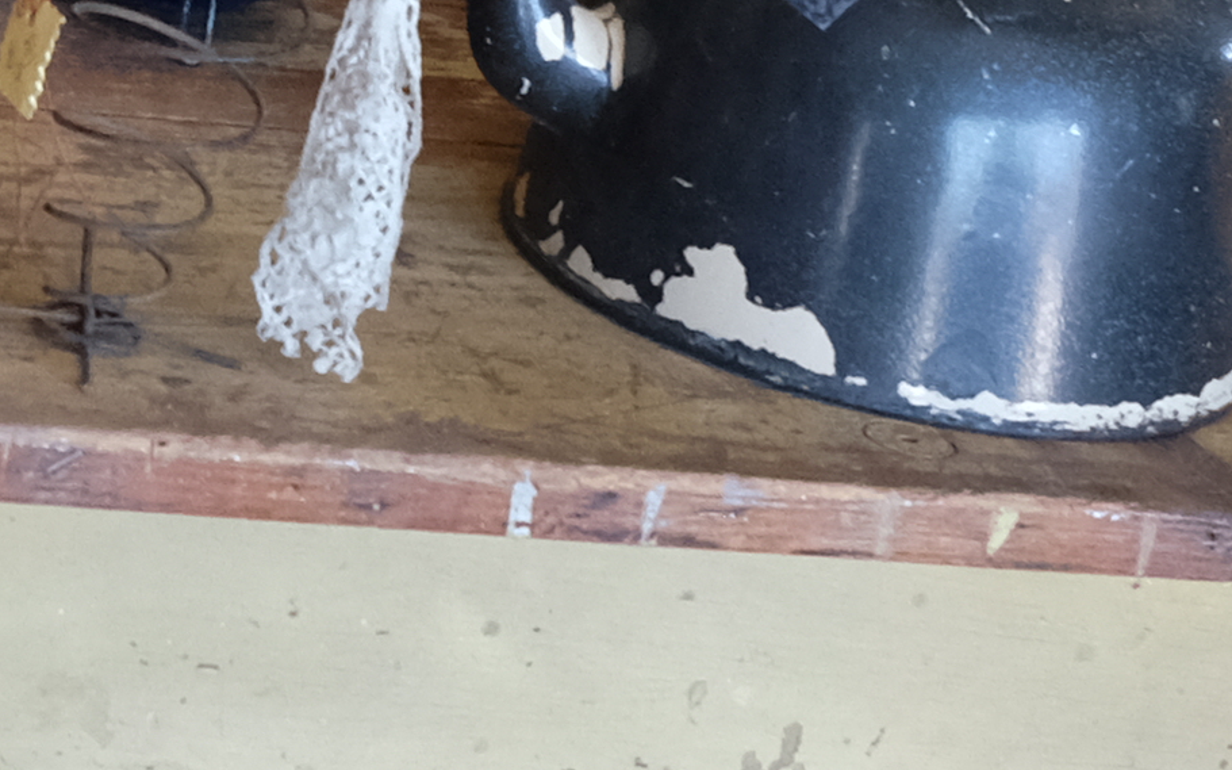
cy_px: -1003
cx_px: -1090
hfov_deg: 10.4
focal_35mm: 188
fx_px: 6311
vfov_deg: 6.7
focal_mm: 18.8
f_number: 4.5
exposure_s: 1/90
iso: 1600
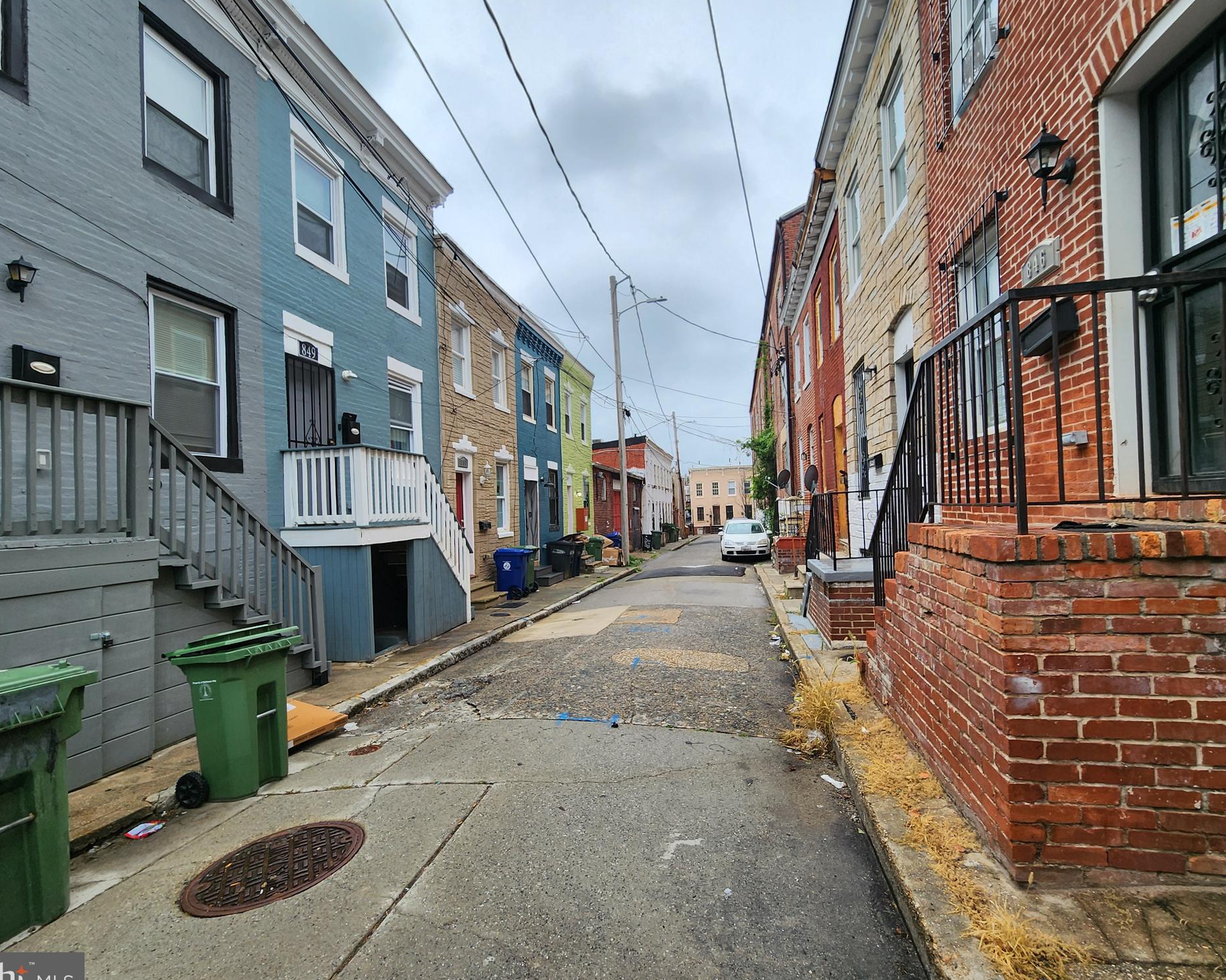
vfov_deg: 88.0
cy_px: 500
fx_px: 508
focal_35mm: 14
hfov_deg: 100.7
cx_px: 596
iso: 50
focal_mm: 2.2
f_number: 2.2
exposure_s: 1/253
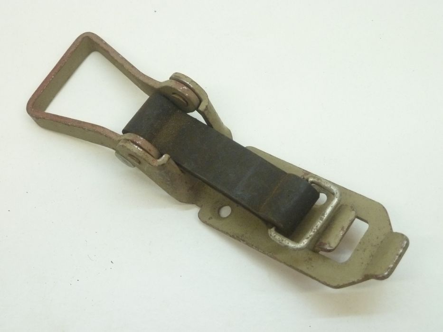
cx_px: 222
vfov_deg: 18.9
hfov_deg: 25.0
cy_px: 166
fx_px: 998
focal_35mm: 78
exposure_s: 1/40
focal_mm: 12.8
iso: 400
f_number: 4.2
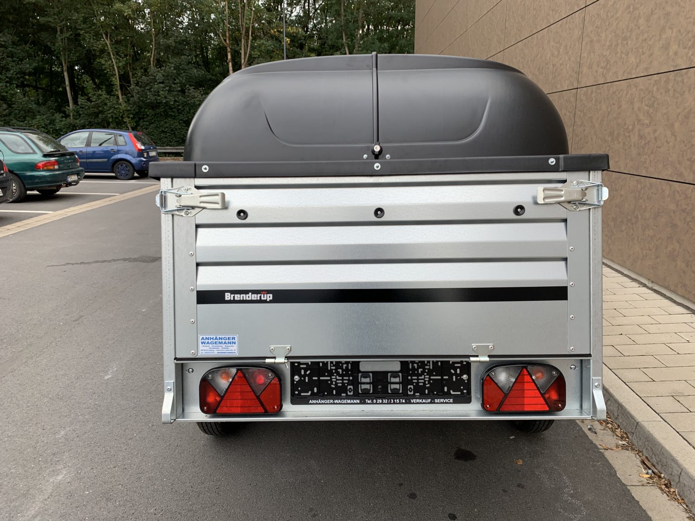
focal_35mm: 26
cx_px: 348
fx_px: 522
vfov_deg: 53.1
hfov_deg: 67.3
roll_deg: -0.4
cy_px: 260
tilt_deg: -14.4
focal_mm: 4.25
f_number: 1.8
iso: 25
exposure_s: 1/212
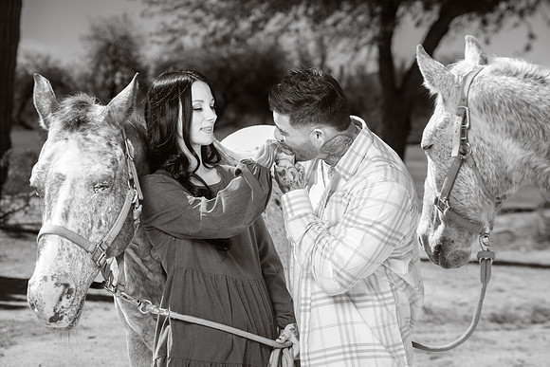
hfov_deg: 22.4
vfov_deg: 15.0
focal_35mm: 91
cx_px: 275
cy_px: 184
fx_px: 1391
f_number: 5.6
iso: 50
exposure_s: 1/250
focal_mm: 91
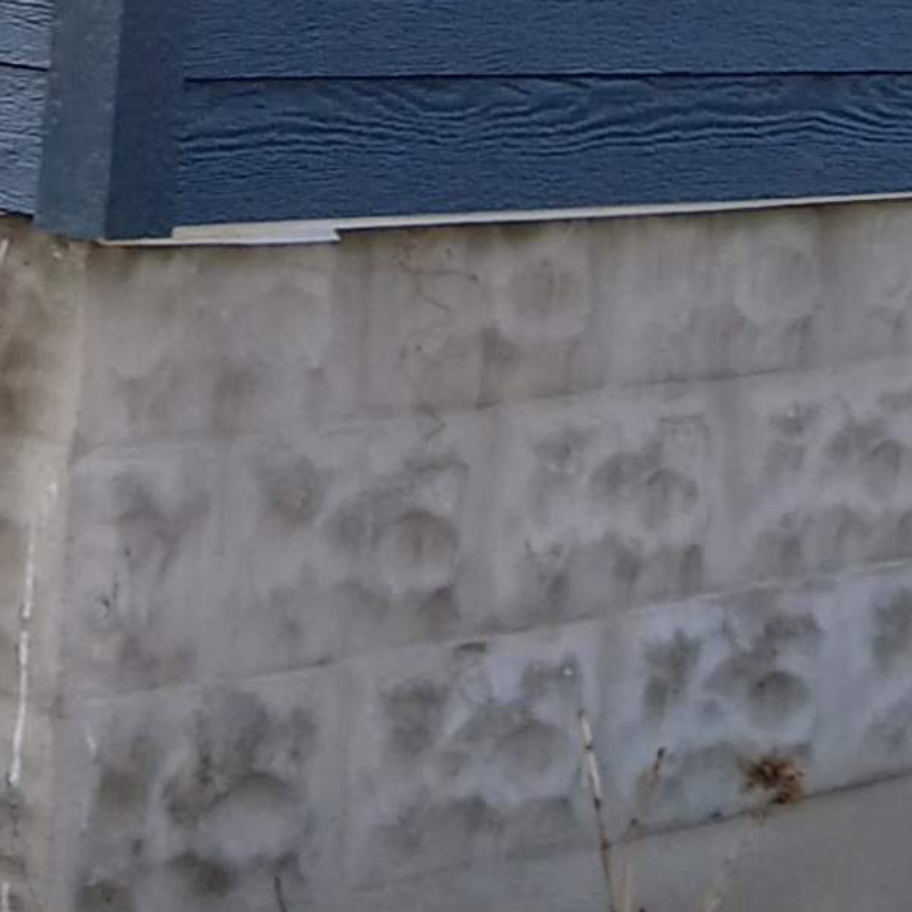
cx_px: 218
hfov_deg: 11.2
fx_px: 4620
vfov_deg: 9.4
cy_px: -1612
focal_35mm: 155
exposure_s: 1/277
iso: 20
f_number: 1.8
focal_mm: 3.98
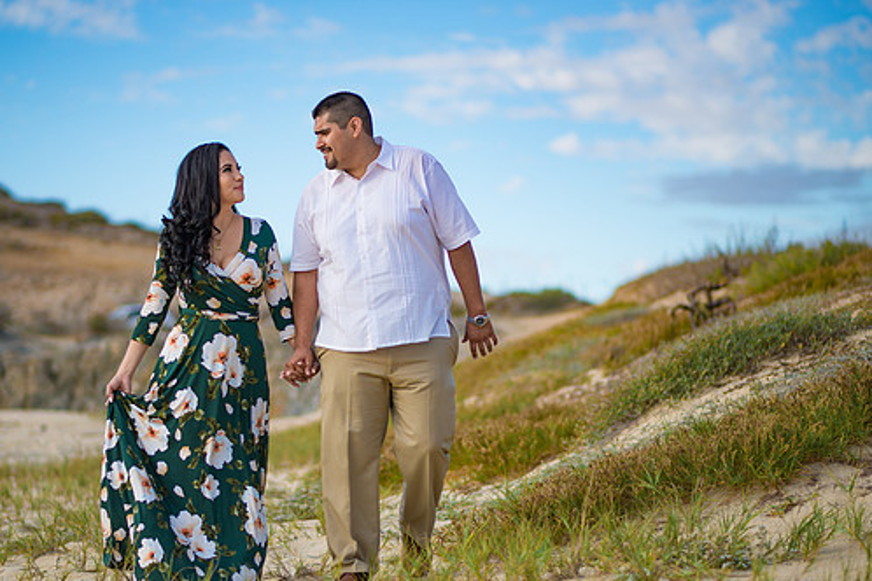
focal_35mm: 99
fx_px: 2398
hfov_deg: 20.6
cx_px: 396
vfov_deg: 13.8
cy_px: 323
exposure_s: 1/2000
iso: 64
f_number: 2
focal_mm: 85
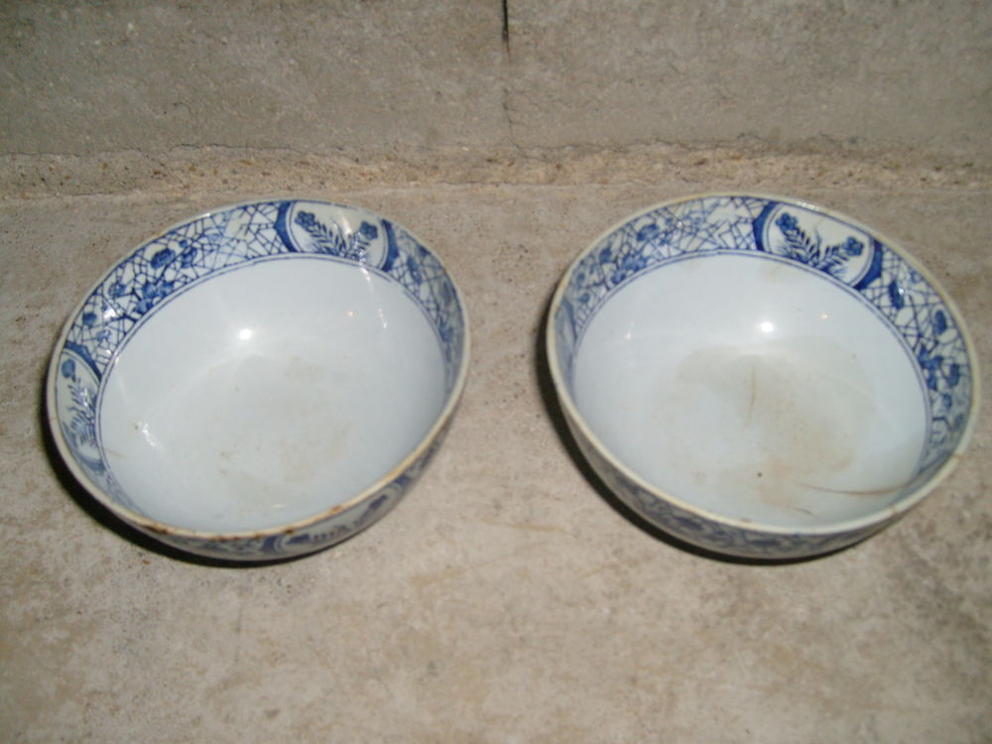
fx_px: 1003
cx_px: 496
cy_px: 372
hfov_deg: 52.6
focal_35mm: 35
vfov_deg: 40.7
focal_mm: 5.8
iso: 100
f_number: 2.8
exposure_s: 1/45
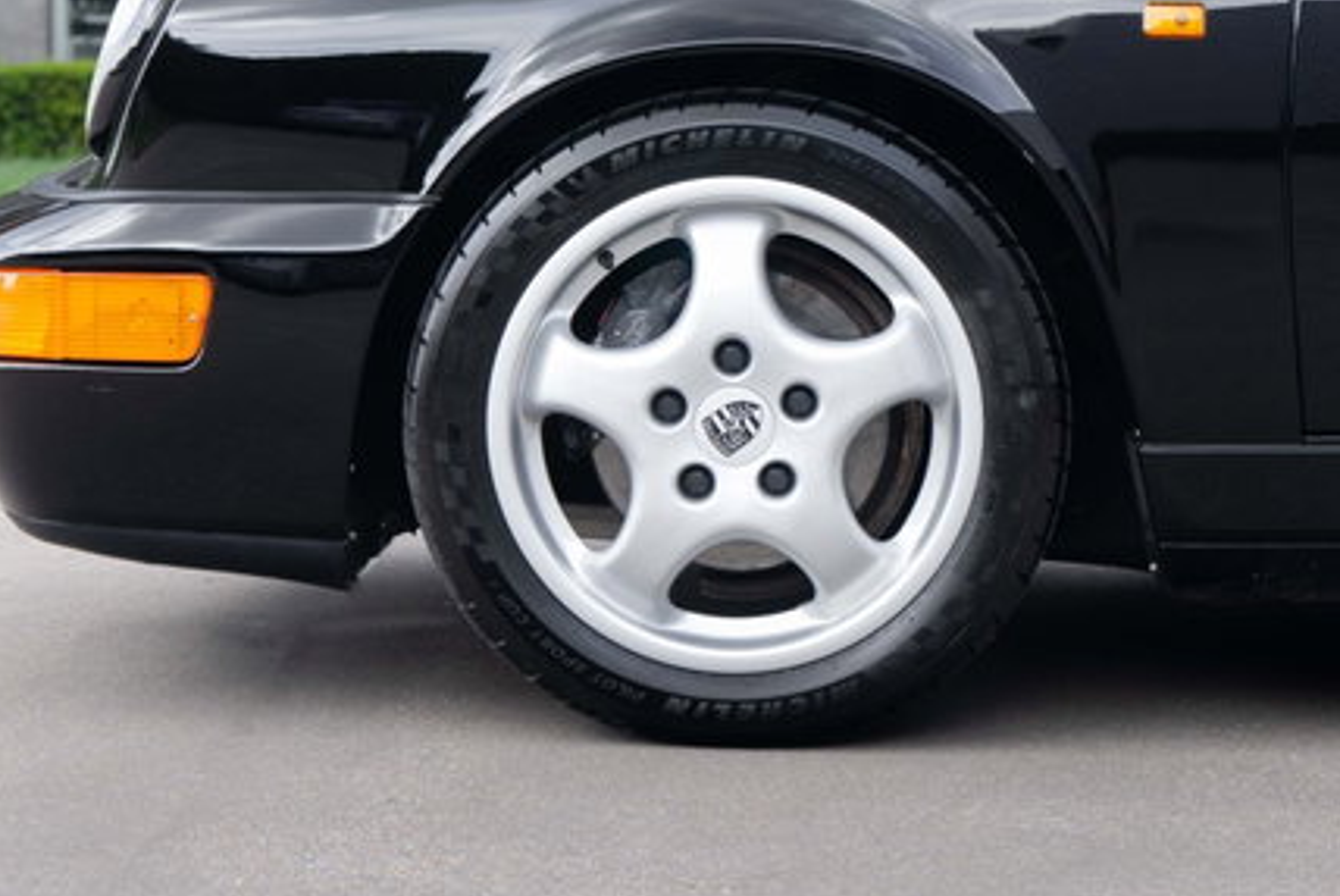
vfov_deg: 13.2
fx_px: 3874
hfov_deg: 19.6
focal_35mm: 104
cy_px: 247
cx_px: 719
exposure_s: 1/40
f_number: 5
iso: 50
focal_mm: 58
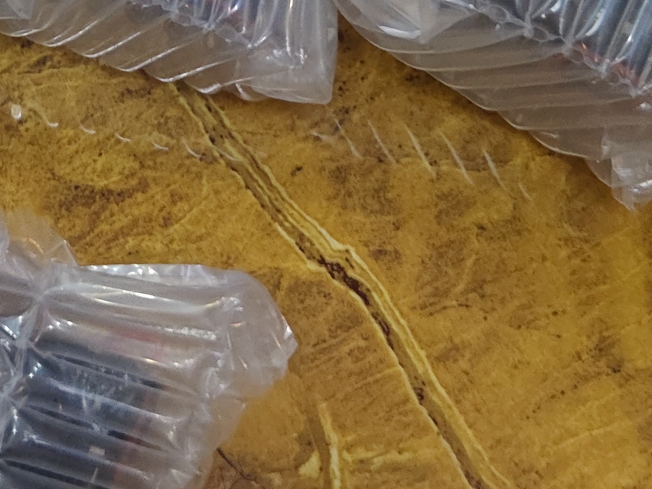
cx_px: 48
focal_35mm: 119
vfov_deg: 11.9
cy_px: -237
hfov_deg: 16.3
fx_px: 2242
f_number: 1.59
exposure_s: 1/180
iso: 8000
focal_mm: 8.29
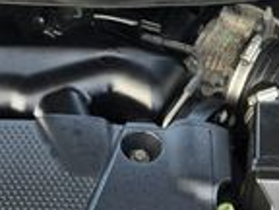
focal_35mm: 102
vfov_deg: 12.3
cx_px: 89
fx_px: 822
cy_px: 457
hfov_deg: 19.2
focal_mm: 6.3
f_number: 1.7
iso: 100
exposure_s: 1/180
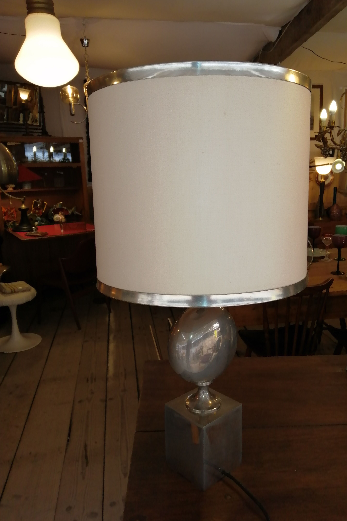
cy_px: 256
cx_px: 199
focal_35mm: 28
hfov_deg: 46.3
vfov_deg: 65.5
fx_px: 405
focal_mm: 3.6
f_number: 1.8
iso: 50
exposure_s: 1/118
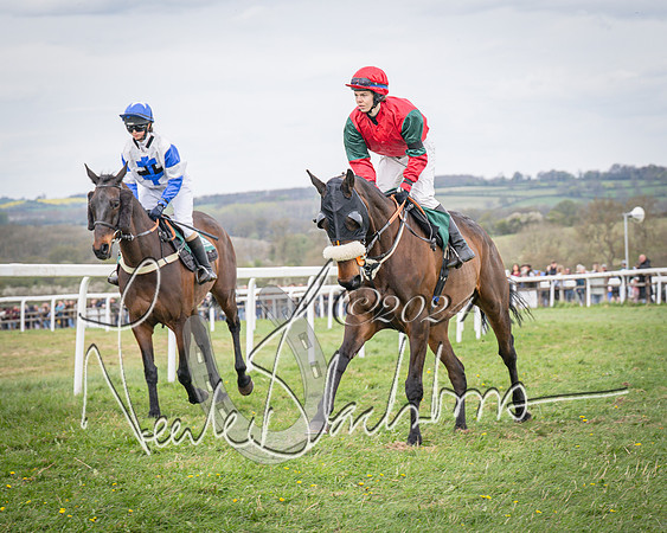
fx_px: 2921
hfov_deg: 13.0
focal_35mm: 148
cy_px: 278
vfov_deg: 10.4
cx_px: 282
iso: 200
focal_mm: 70
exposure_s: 1/500
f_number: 4
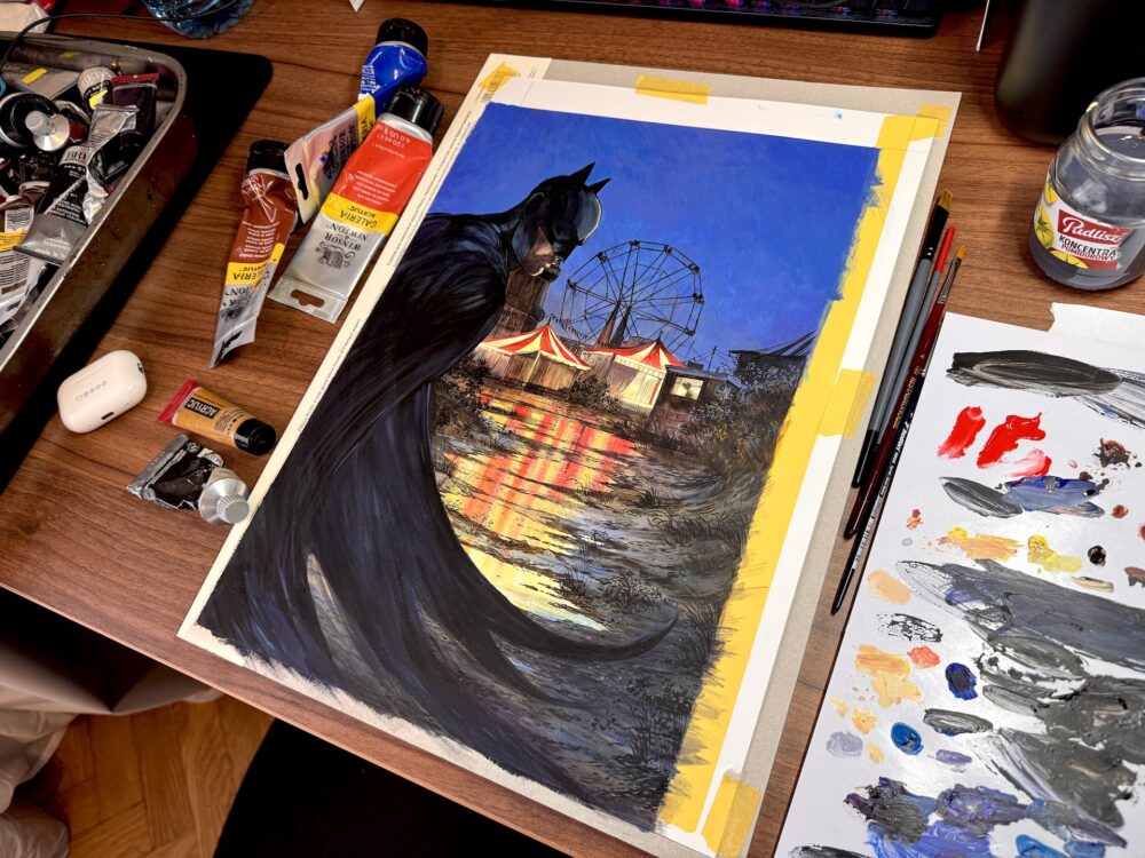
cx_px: 572
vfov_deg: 56.8
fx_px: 794
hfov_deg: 71.6
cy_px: 429
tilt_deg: -60.9
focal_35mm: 24
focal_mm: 6.76
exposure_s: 1/100
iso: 125
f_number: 1.78
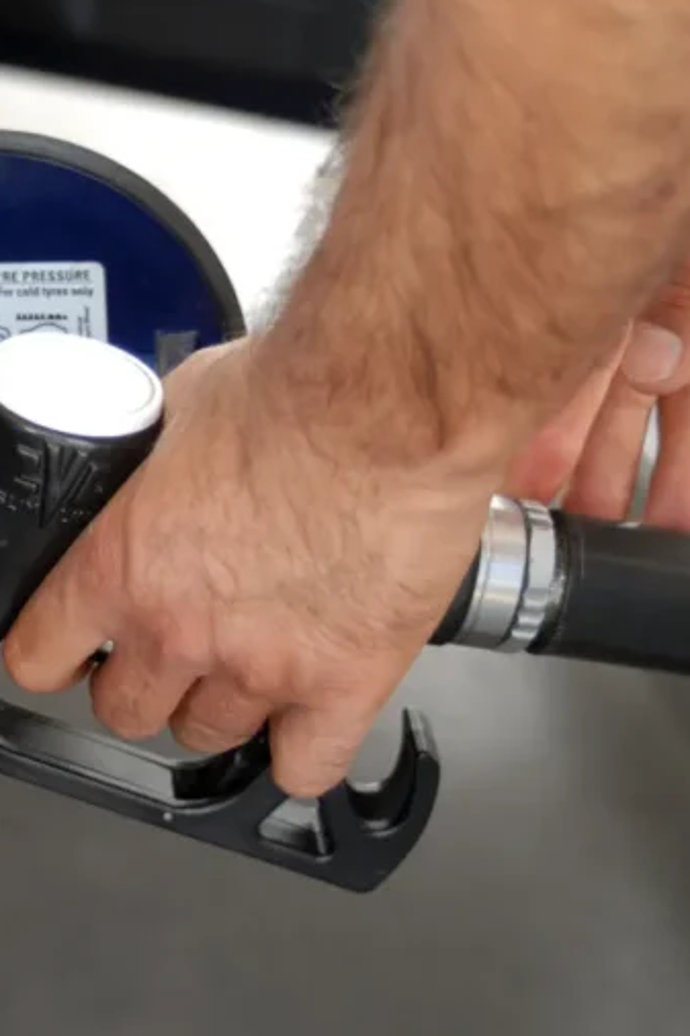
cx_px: 94
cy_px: 516
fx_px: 2294
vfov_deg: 25.4
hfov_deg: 16.9
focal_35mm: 80
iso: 160
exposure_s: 1/40
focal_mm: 35
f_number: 3.3
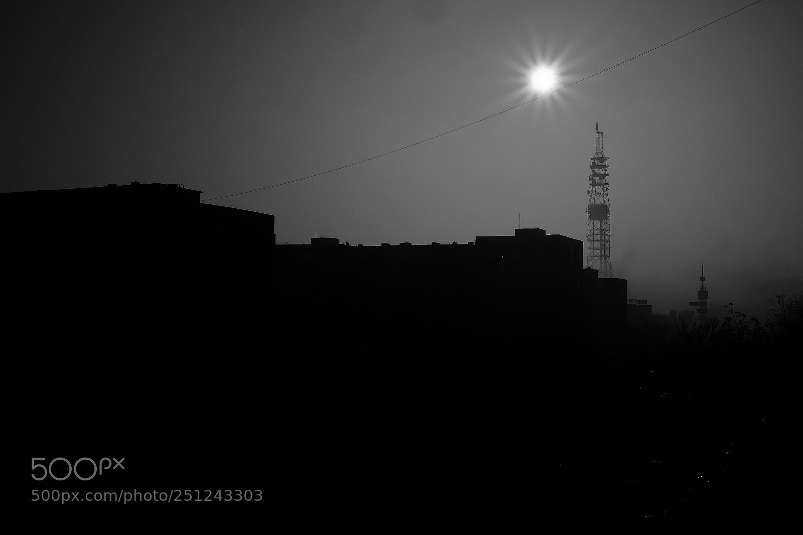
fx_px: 847
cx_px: 402
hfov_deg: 50.7
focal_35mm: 38
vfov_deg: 35.0
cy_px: 268
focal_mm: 25.4
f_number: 22
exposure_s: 1/2000
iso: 400
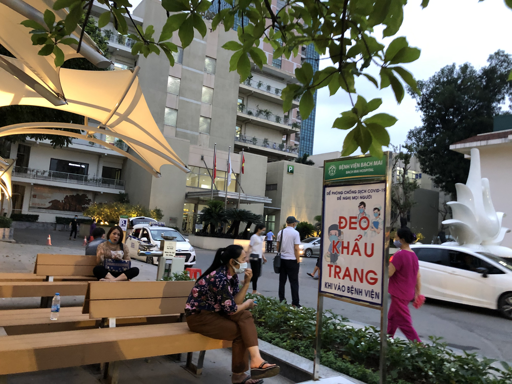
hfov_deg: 63.4
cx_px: 256
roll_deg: -7.8
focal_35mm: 28
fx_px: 414
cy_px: 192
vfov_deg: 49.7
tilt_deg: +5.5
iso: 100
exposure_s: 1/10
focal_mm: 4
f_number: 1.8
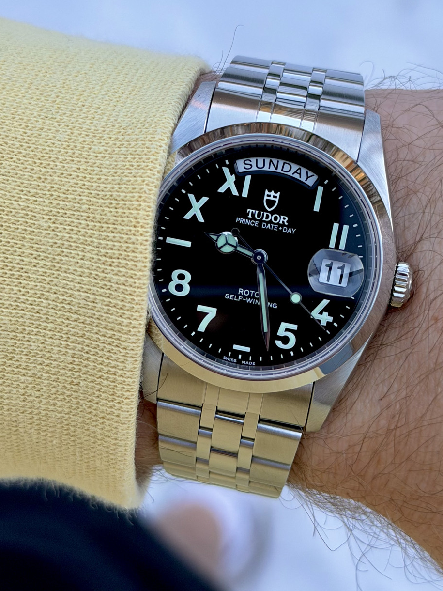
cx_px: 254
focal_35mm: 59
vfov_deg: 32.7
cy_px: 311
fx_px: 1007
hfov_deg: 24.8
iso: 64
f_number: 1.78
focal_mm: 6.76
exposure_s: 1/340
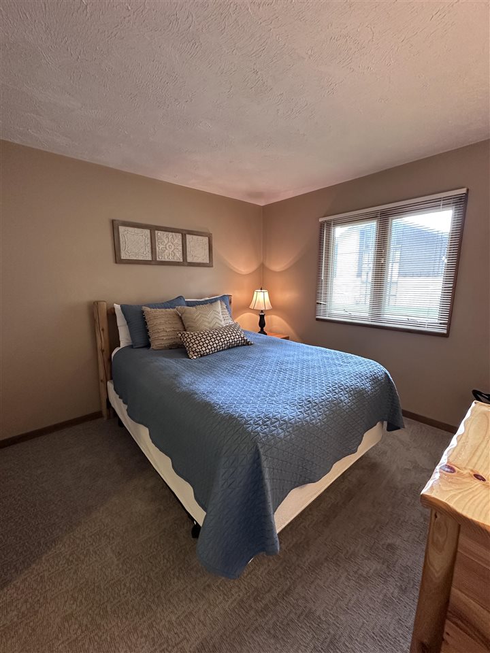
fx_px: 264
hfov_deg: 85.7
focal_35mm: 14
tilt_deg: -11.6
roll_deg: -0.2
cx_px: 245
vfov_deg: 102.1
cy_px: 326
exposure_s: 1/60
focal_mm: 2.22
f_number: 2.2
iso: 320
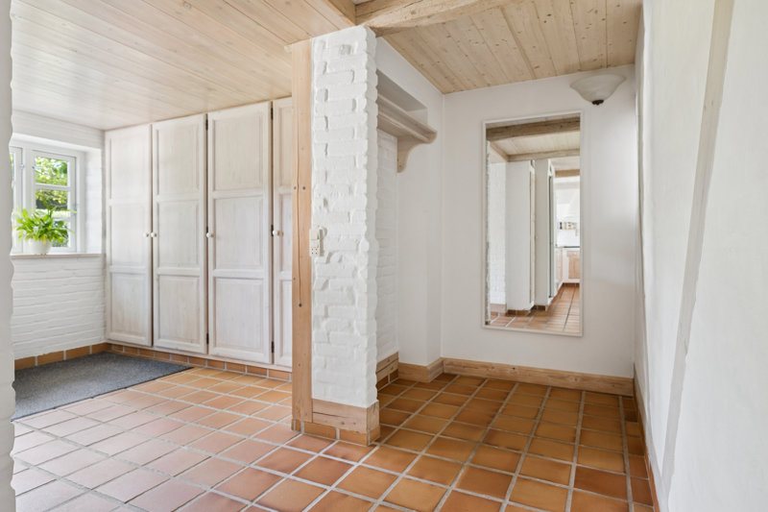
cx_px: 384
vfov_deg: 61.9
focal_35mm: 20
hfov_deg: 84.0
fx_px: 427
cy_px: 256
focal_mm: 20
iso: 400
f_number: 6.3
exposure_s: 1/6
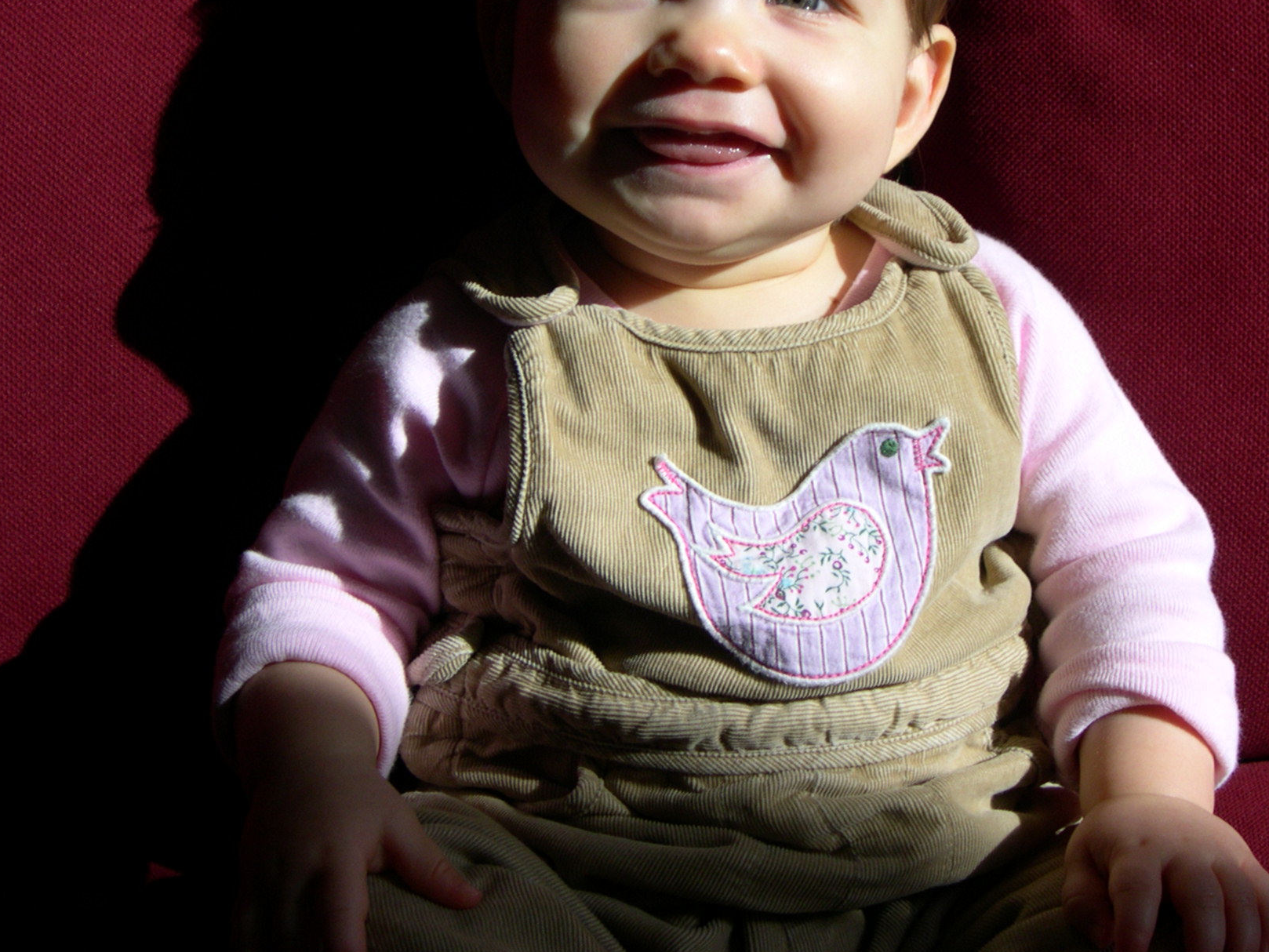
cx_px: 705
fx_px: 2677
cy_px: 343
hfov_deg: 26.7
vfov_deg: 20.1
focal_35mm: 73
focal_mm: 11.1
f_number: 3.2
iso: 100
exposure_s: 1/336
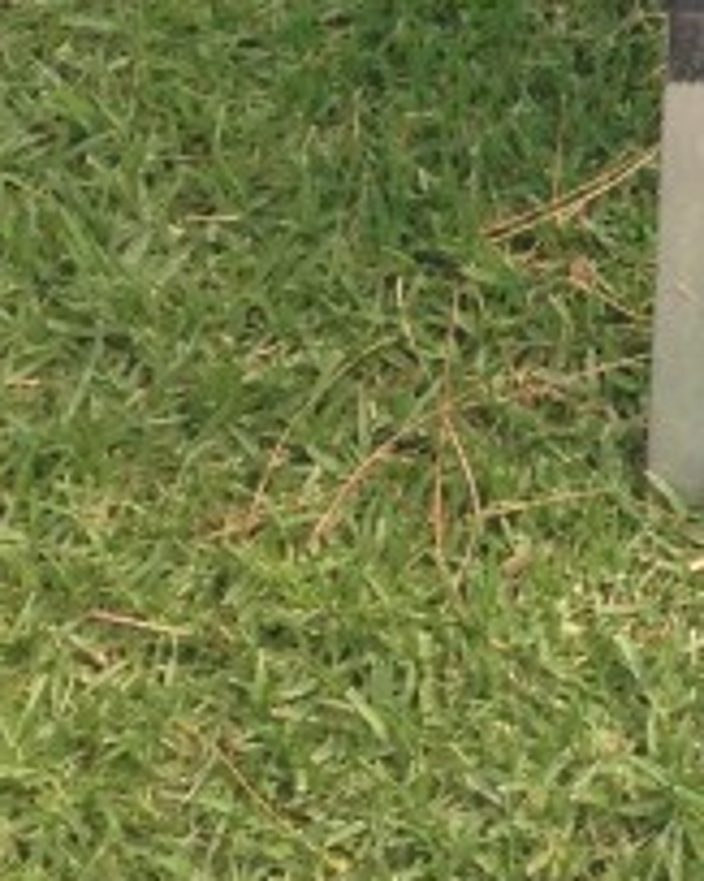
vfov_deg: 10.8
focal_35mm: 162
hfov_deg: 8.7
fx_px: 4222
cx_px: 1641
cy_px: -937
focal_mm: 4.12
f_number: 2.4
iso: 50
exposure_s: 1/158
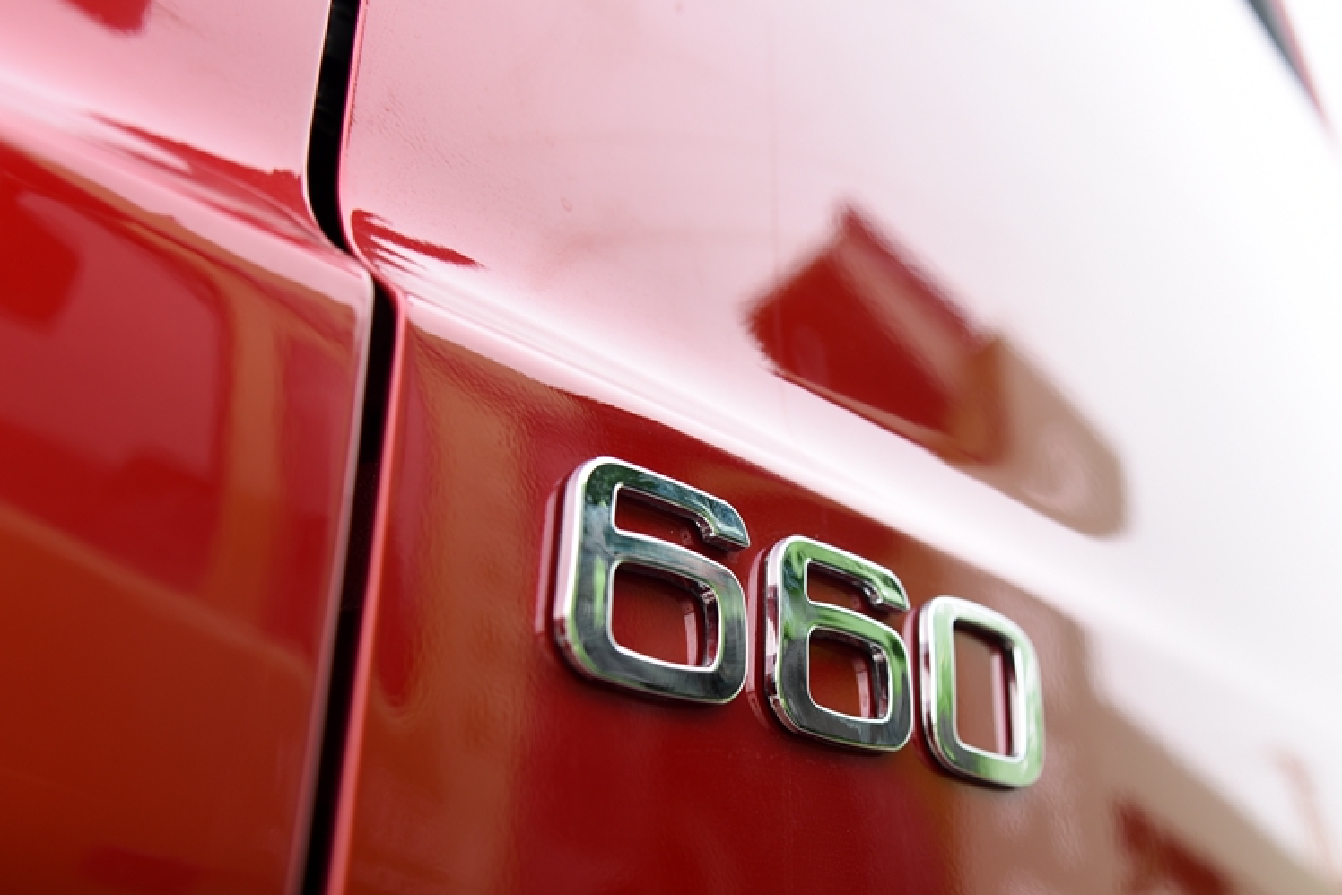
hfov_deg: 38.2
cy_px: 593
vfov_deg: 25.9
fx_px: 1939
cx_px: 732
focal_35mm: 52
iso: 100
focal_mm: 38
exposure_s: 1/100
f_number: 5
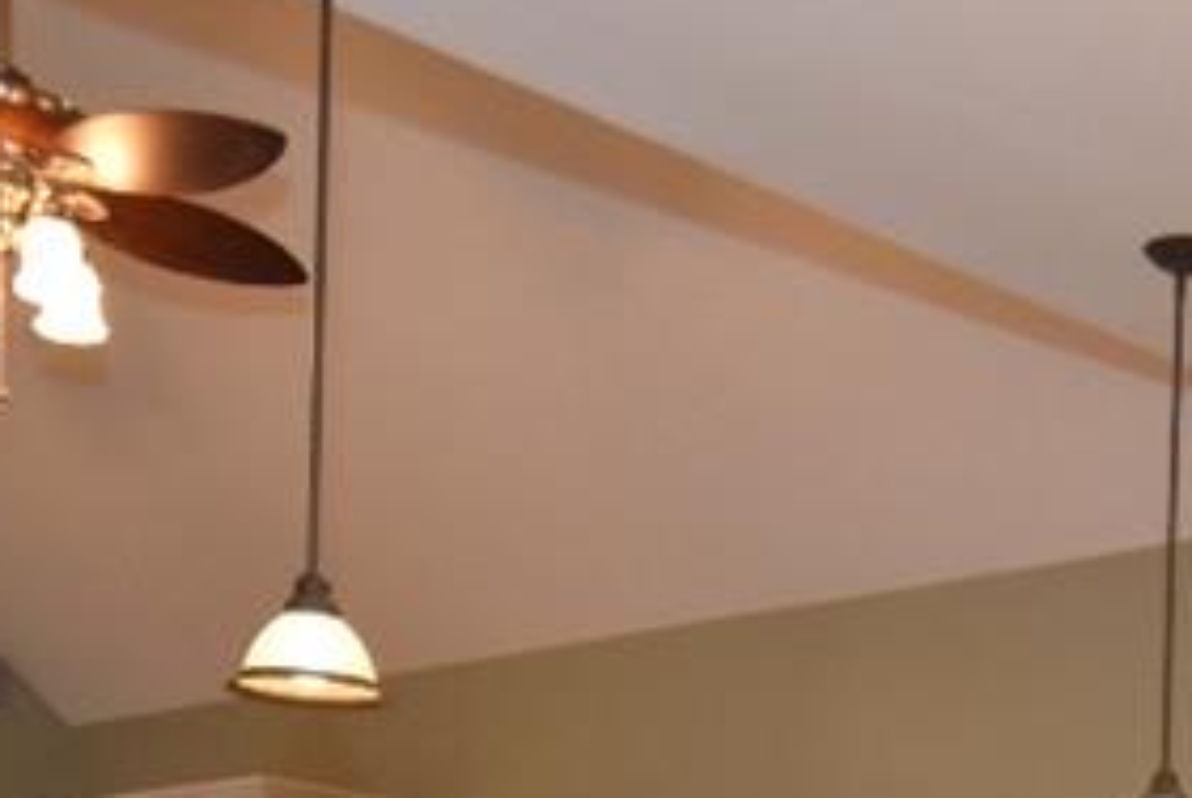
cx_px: 954
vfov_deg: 15.2
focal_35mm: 80
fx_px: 2652
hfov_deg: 24.9
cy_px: 1354
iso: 560
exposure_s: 1/60
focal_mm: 10
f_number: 4
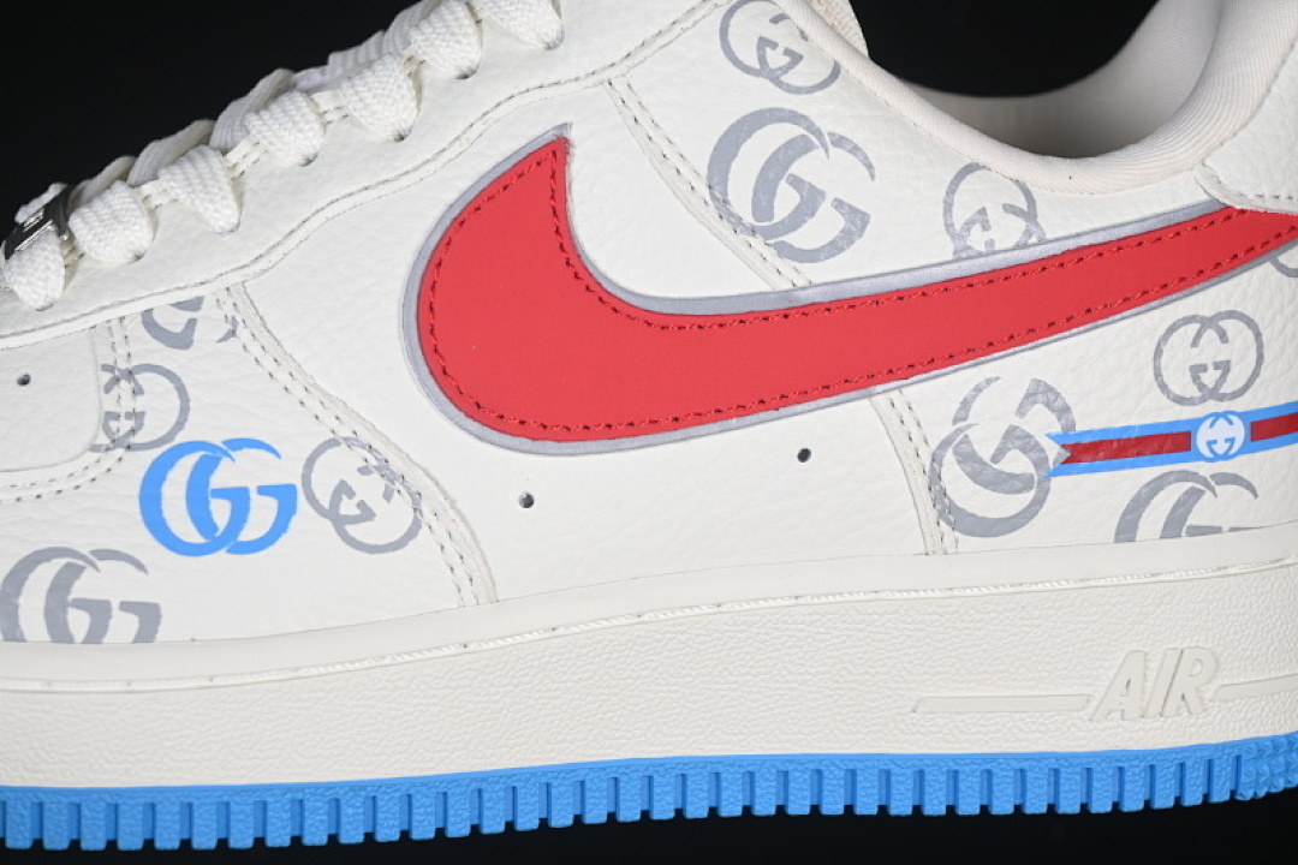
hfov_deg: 27.0
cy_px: 432
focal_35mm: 75
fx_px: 2704
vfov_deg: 18.2
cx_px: 649
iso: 160
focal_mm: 50
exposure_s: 1/100
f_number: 7.1
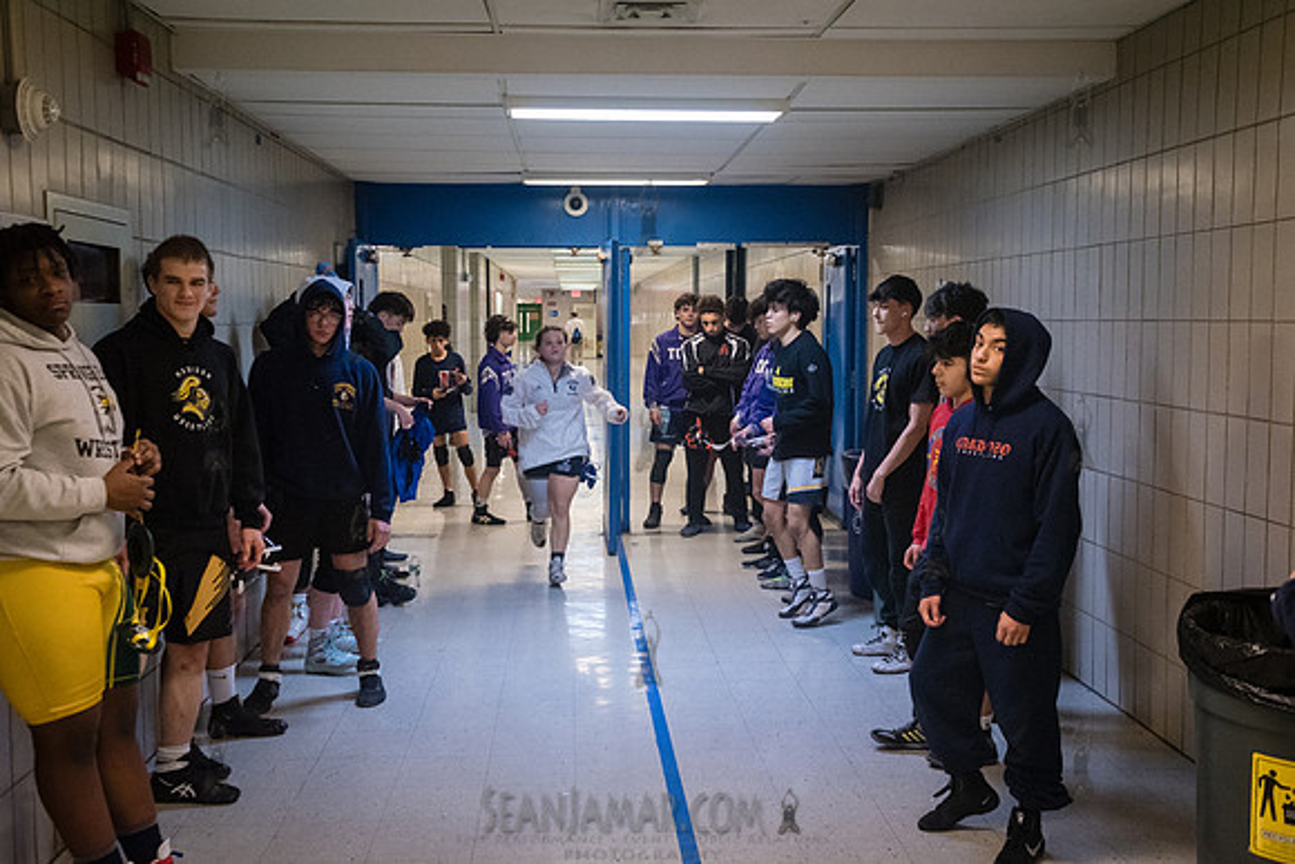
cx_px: 648
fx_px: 1304
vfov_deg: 36.7
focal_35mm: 36
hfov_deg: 52.8
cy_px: 432
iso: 8000
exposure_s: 1/200
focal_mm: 35
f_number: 4
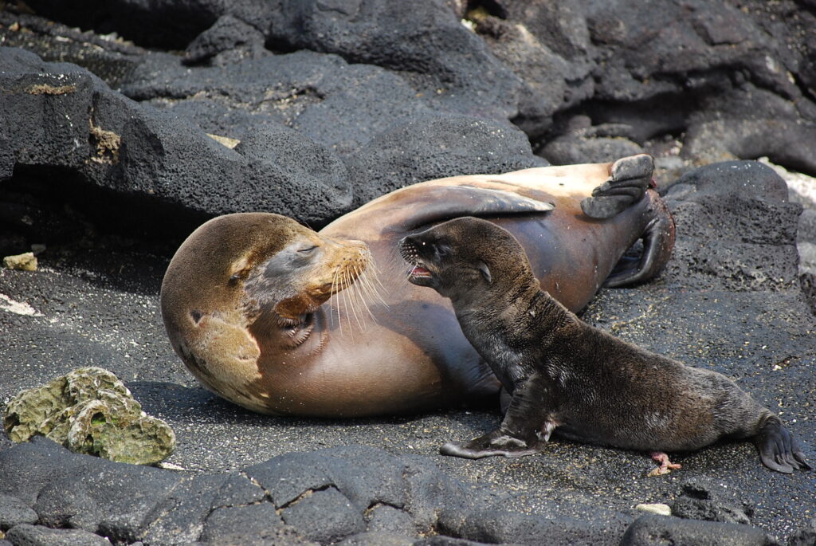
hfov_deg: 7.8
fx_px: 5956
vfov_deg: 5.2
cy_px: 273
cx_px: 408
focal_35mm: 262
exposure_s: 1/500
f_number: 5.6
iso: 280
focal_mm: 175
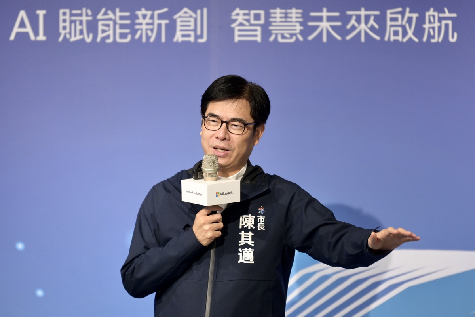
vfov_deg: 6.9
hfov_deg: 10.3
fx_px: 2639
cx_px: 238
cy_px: 158
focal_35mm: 200
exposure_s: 1/160
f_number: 2.8
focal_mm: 200
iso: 1100
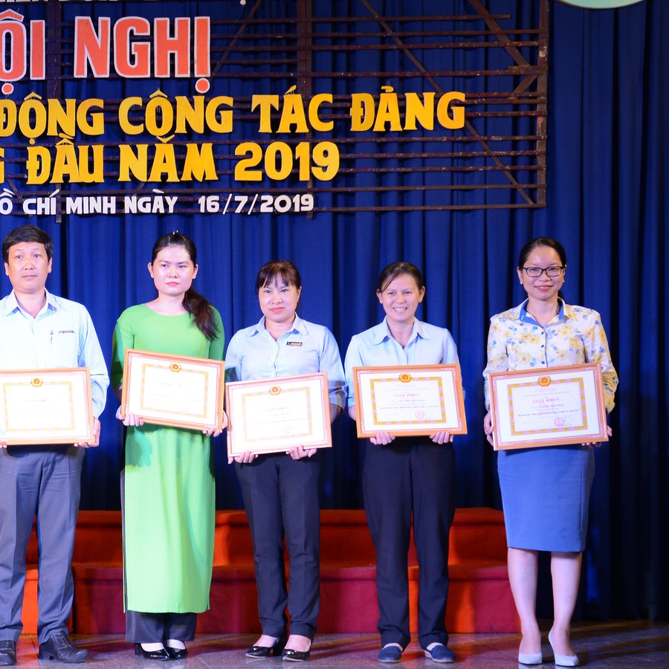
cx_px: -42
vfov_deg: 20.4
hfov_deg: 19.6
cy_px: 420
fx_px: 1859
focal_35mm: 85
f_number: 4.2
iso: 450
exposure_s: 1/60
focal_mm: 30
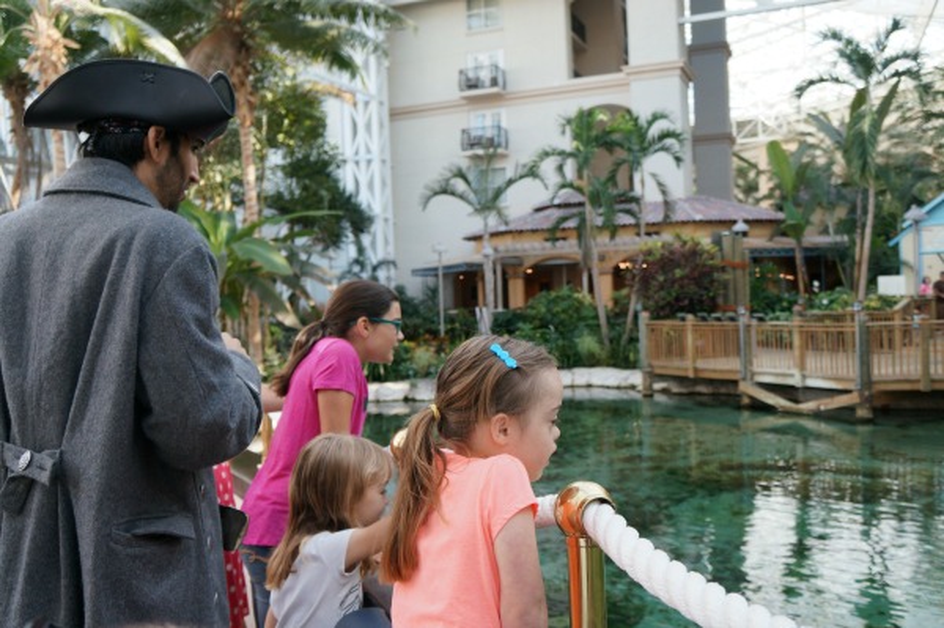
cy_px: 314
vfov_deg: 39.9
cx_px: 472
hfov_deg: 57.3
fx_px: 865
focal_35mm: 33
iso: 320
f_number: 4
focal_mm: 22
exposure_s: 1/160
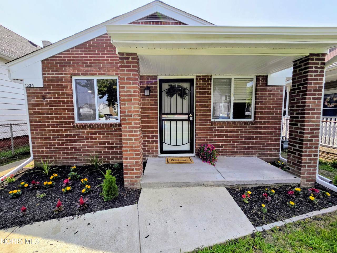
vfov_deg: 89.9
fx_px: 127
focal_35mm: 13
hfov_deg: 106.2
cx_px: 168
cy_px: 126
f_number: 2.2
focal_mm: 2.2
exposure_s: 1/2134
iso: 50
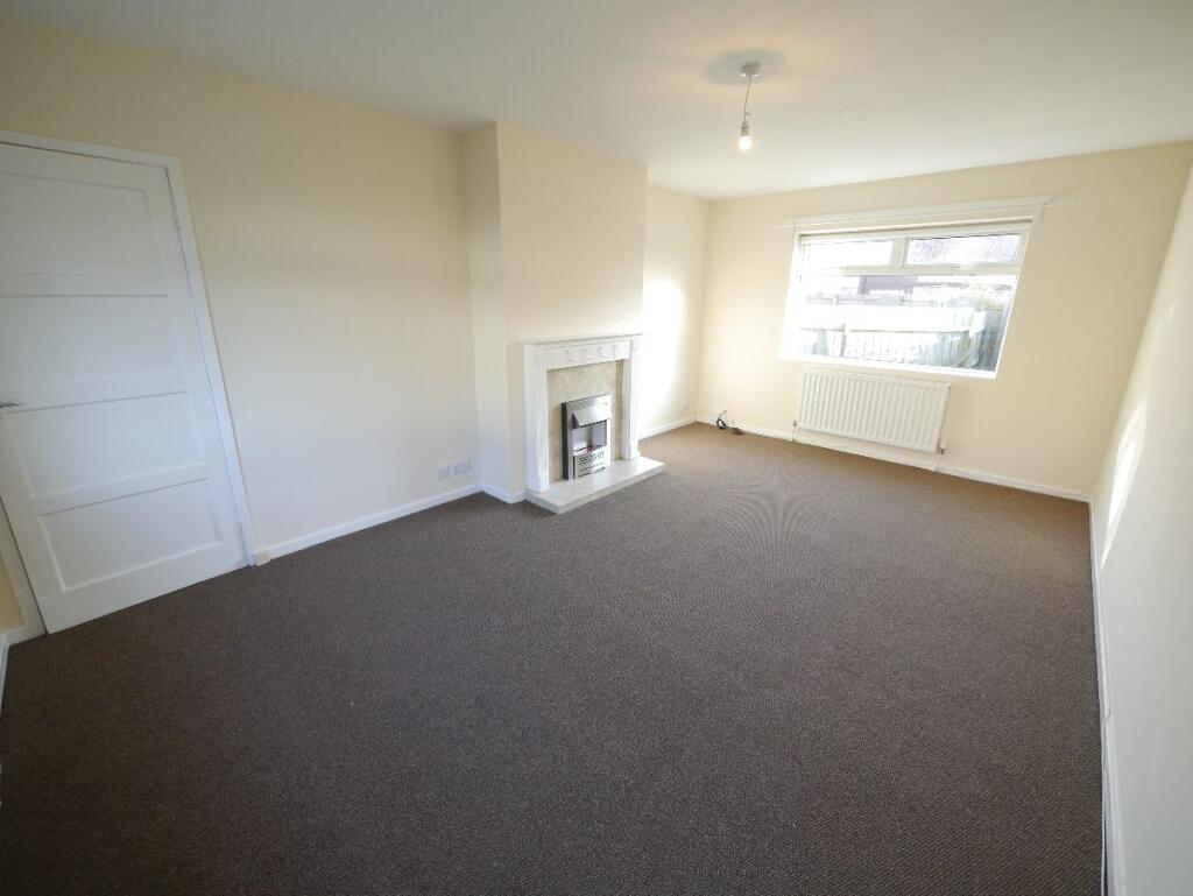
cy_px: 448
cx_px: 596
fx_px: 483
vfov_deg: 85.7
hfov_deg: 102.0
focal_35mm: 14
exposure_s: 1/60
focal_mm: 7
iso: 500
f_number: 4
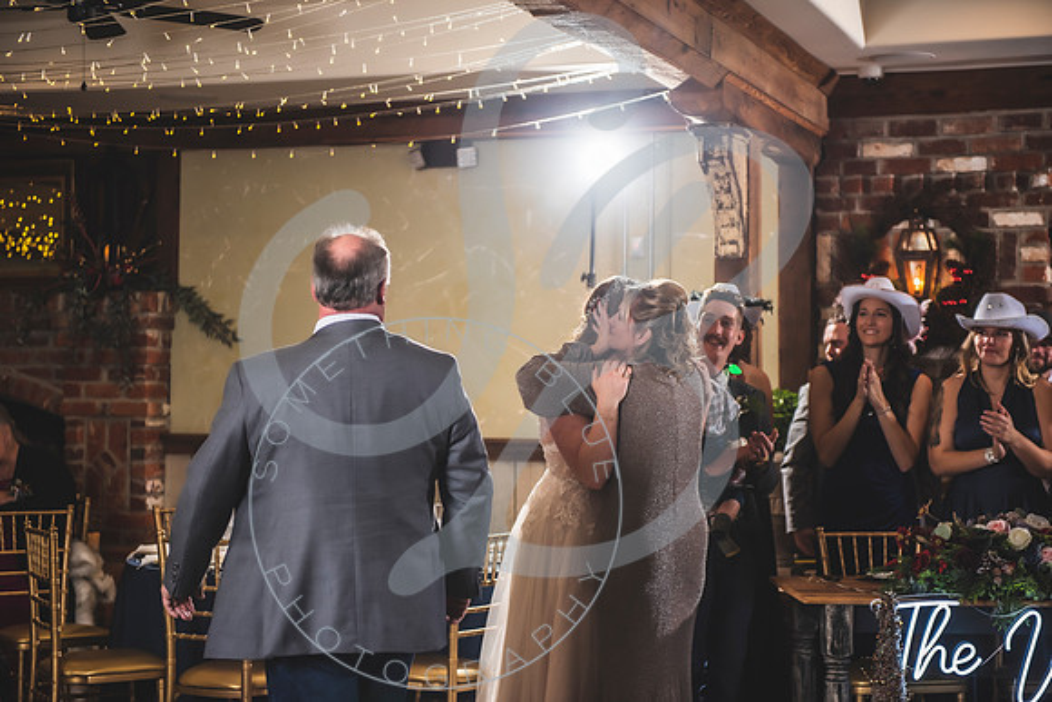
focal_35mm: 70
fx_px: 2046
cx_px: 526
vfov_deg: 19.5
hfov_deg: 28.8
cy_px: 351
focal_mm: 70
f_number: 2.8
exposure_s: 1/100
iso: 400
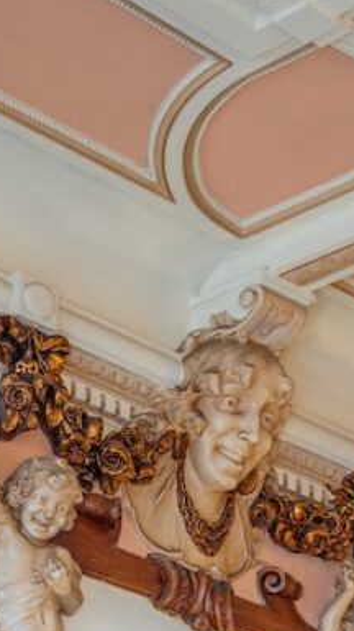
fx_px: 2309
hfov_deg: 8.8
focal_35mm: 138
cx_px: 164
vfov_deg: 15.2
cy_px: 695
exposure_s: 1/50
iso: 250
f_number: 2.8
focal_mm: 45.7
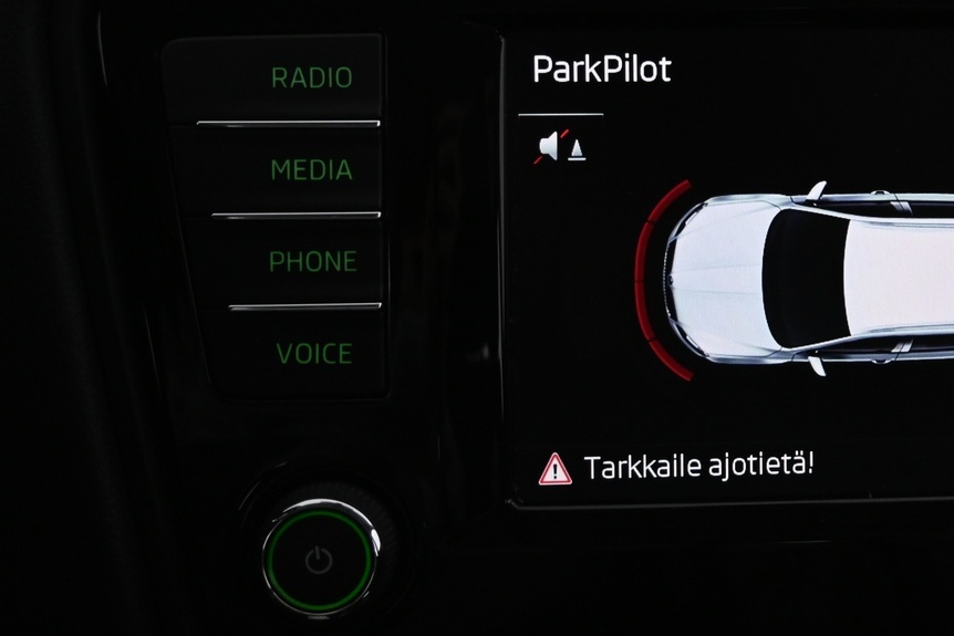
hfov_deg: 30.2
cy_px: 174
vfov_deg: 21.3
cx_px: 879
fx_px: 1681
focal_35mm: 63
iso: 1600
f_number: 4
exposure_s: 1/40
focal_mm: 22.5
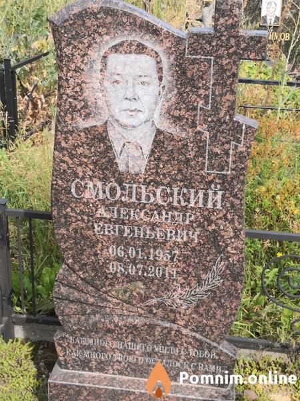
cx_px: 150
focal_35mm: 53
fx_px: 612
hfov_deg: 27.5
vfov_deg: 36.2
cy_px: 200
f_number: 1.6
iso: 50
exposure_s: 1/1138
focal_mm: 3.95
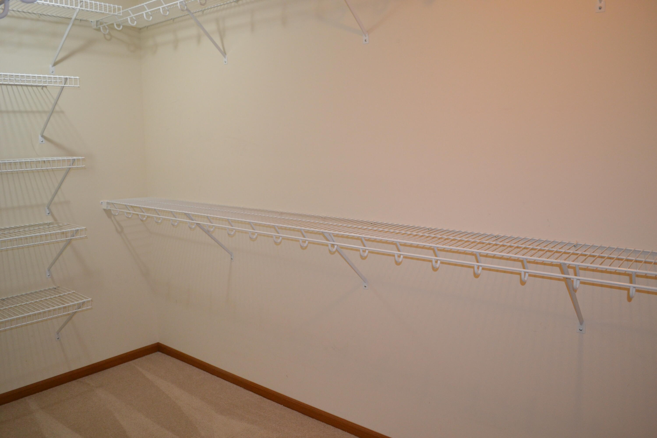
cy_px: 219
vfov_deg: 47.9
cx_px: 328
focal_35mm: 27
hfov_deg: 67.4
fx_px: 493
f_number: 3.5
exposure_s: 1/60
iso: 1000
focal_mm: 18
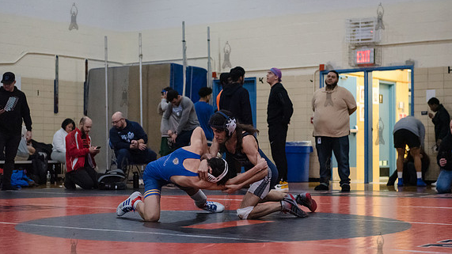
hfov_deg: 27.5
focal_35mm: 77
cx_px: 226
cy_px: 131
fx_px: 923
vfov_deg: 15.7
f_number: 3.2
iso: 8000
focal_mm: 70
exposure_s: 1/400
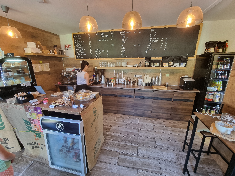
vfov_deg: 89.9
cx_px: 118
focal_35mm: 13
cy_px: 88
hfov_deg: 106.2
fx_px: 88
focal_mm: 2.2
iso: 320
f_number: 2.2
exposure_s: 1/50
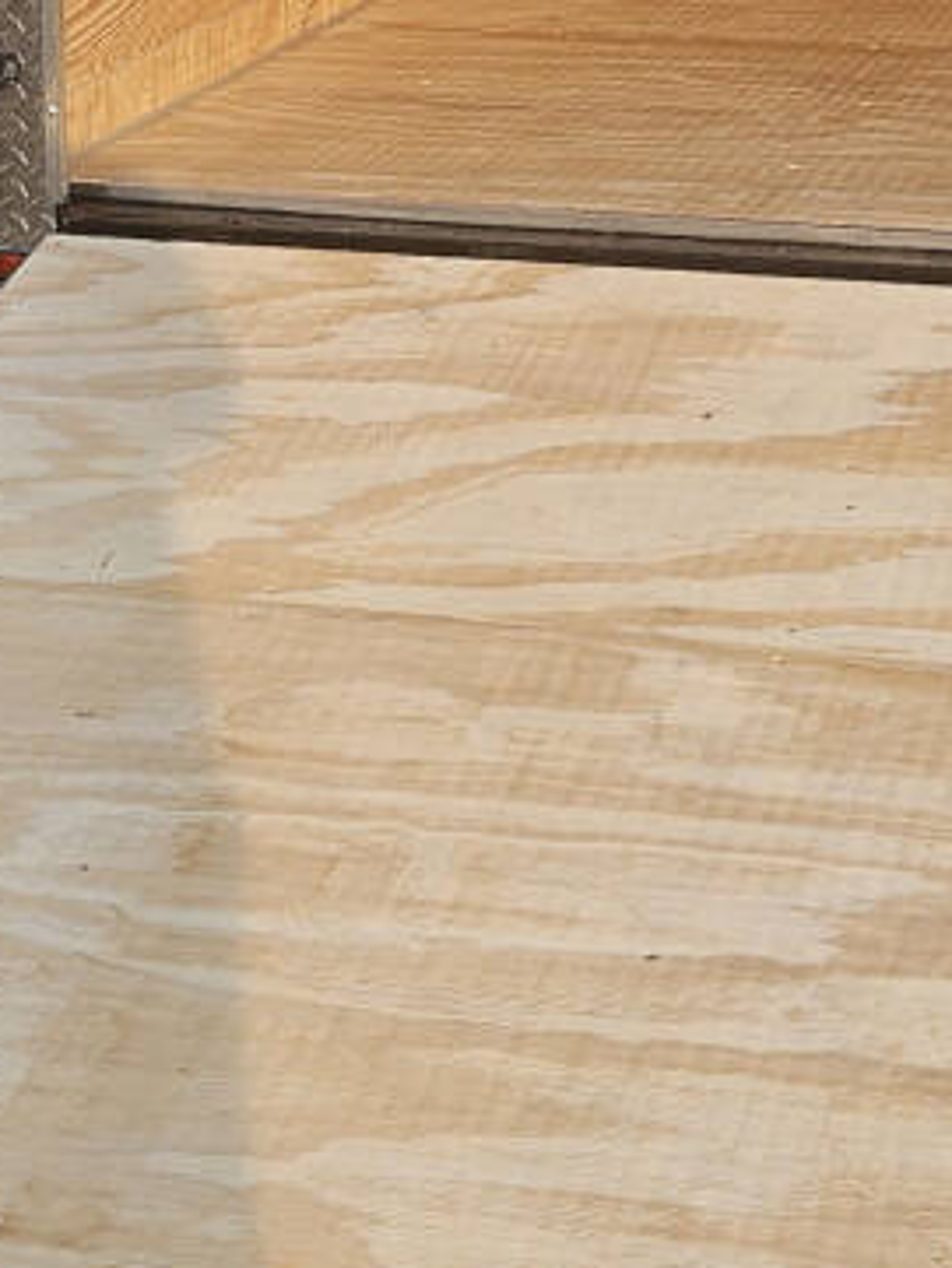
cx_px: 397
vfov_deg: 19.2
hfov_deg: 14.5
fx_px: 3738
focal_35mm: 102
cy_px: 365
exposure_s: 1/225
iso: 25
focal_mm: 5.4
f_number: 1.8
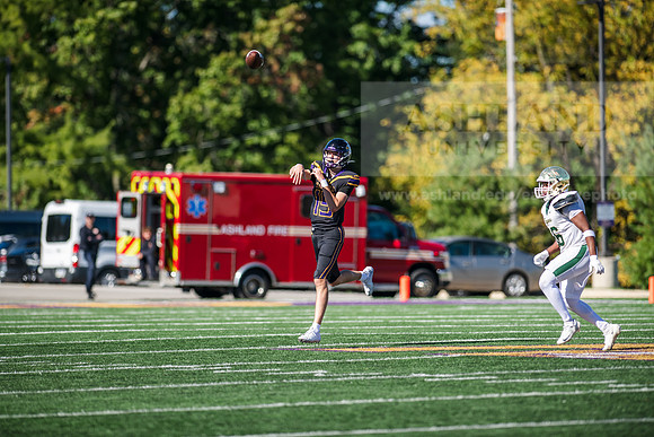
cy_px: 218
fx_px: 5451
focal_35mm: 300
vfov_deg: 4.6
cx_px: 327
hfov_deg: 6.9
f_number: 3.2
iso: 160
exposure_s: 1/2000
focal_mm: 300
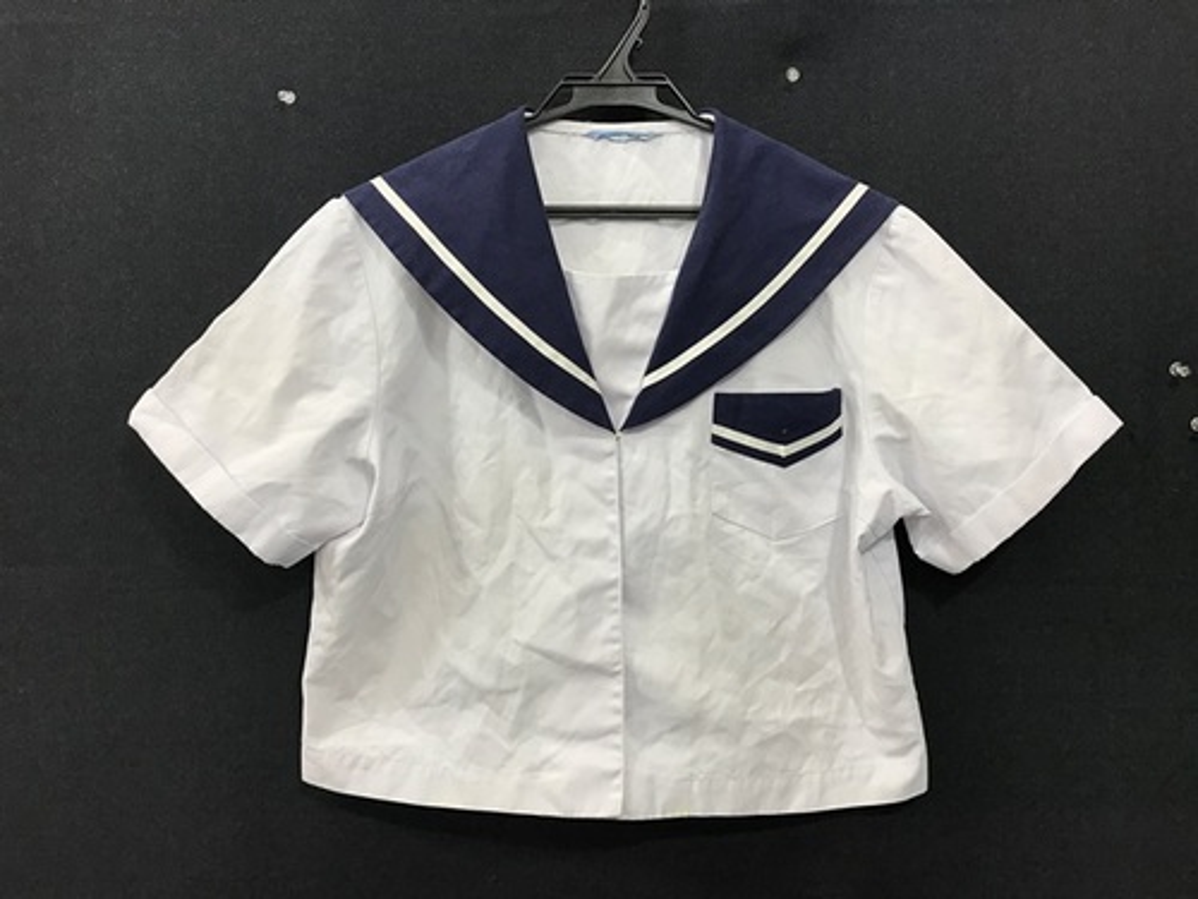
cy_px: 450
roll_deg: -0.5
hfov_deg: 63.4
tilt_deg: +0.0
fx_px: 969
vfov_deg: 49.7
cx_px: 599
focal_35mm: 28
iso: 20
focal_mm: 3.99
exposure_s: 1/33
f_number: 1.8
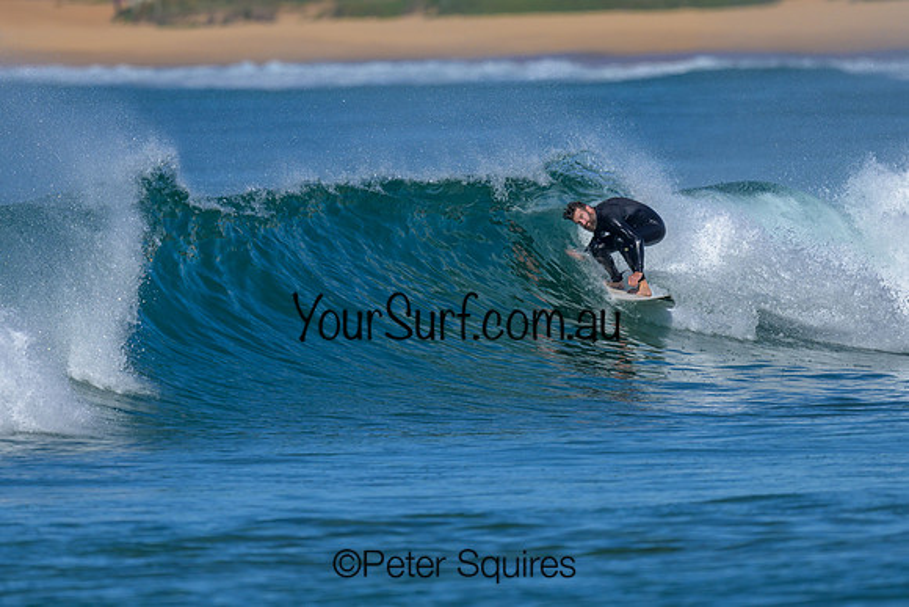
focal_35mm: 1101
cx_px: 485
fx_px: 27793
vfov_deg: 1.3
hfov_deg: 1.9
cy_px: 206
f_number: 6.3
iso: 200
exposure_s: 1/2000
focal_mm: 800
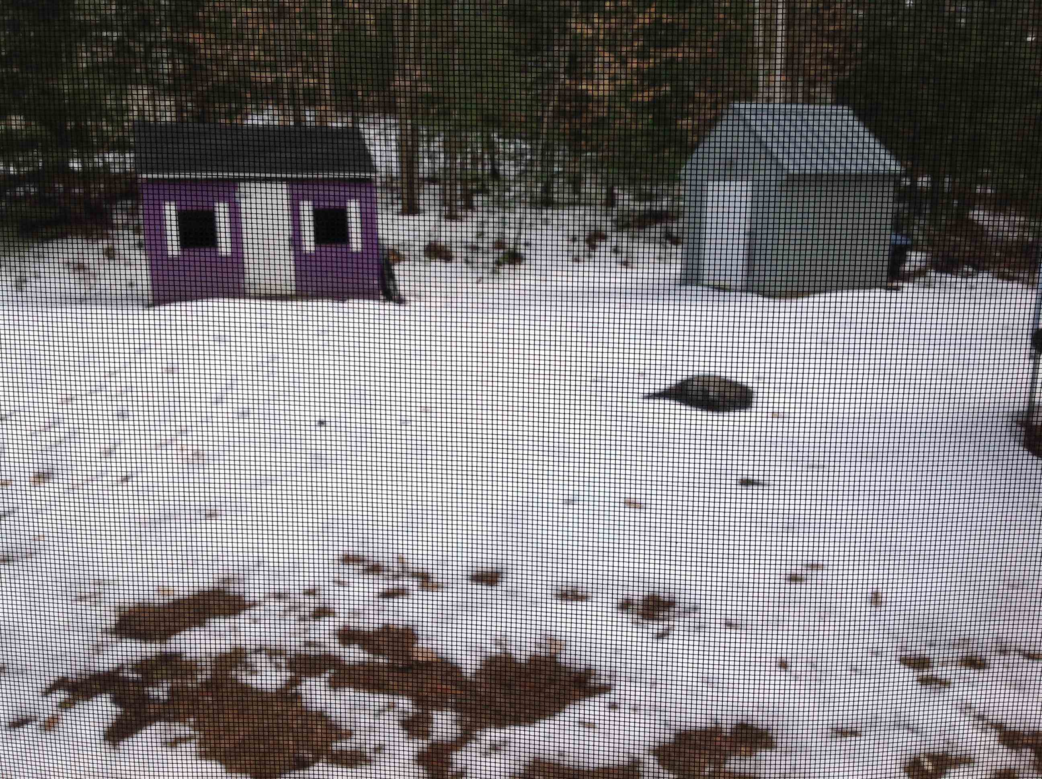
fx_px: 1052
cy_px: 390
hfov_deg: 52.7
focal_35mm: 35
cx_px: 521
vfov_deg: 40.6
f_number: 2.4
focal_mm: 4.28
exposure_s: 1/1209
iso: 50
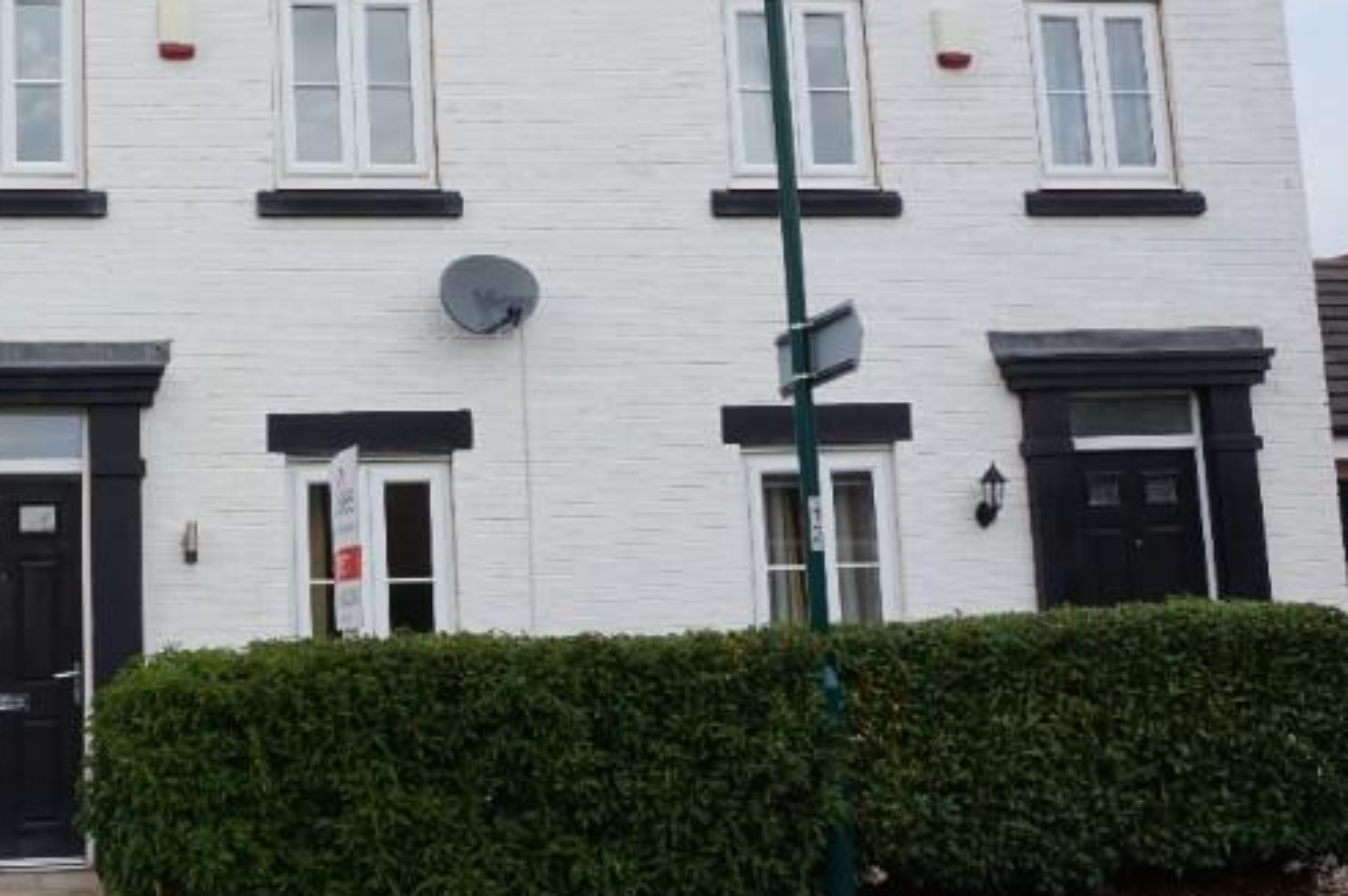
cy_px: 312
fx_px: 1870
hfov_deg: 38.3
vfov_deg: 26.8
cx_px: 288
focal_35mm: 50
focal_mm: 16
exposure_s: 1/80
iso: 100
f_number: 13
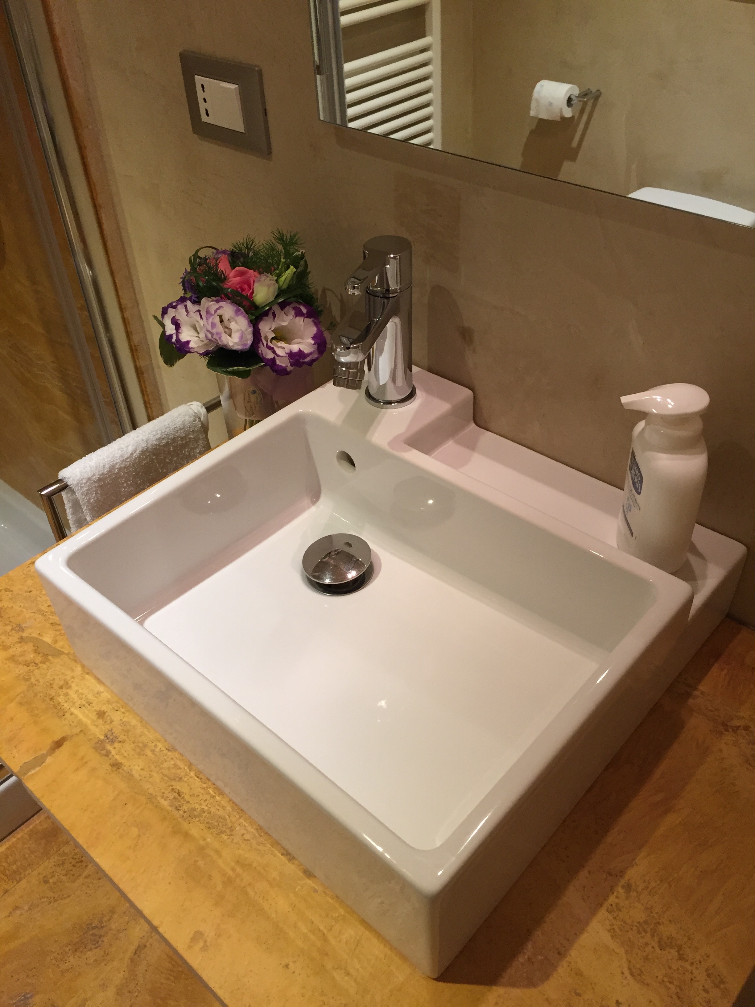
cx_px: 378
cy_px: 504
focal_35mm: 29
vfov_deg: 61.7
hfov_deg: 48.2
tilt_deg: -40.4
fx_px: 843
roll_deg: +2.9
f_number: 2.2
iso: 160
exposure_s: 1/33
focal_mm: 4.15
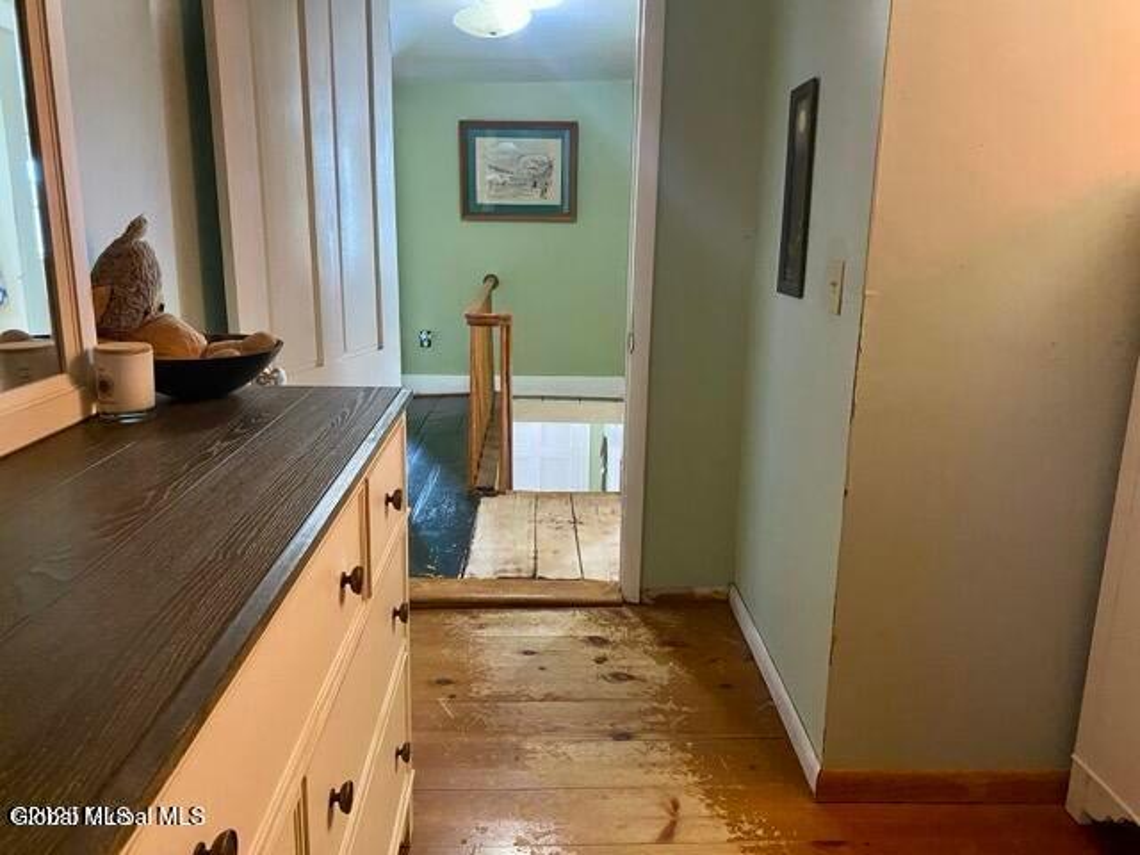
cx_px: 570
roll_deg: -1.6
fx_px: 856
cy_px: 428
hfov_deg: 67.3
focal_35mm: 26
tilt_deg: -12.8
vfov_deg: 53.1
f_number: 1.8
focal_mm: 4.25
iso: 640
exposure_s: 1/30
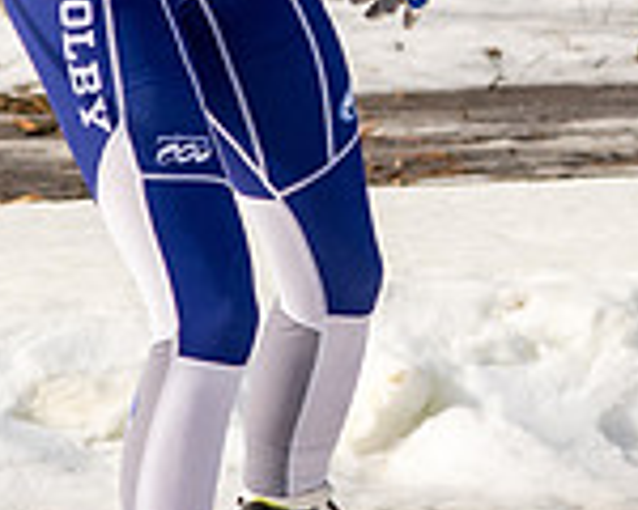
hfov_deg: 3.6
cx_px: 515
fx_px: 10178
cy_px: -68
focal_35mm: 539
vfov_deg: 2.9
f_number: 6.3
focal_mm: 85
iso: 400
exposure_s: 1/2000
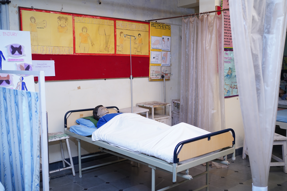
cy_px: 96
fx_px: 279
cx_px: 144
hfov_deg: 54.4
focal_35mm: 35
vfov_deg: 37.9
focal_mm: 35
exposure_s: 1/125
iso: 1000
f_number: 3.5
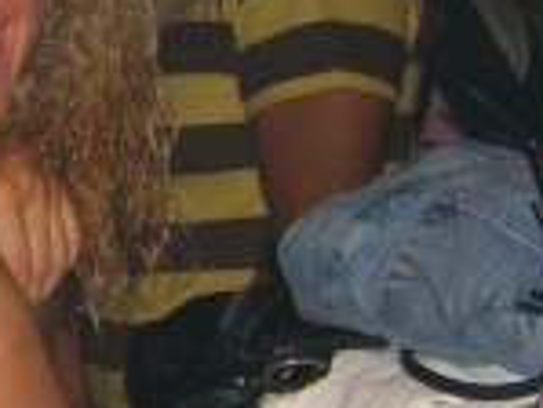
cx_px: -353
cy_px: 222
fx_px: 2402
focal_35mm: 153
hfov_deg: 12.1
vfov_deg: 9.7
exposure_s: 1/60
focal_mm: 7.9
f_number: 2.8
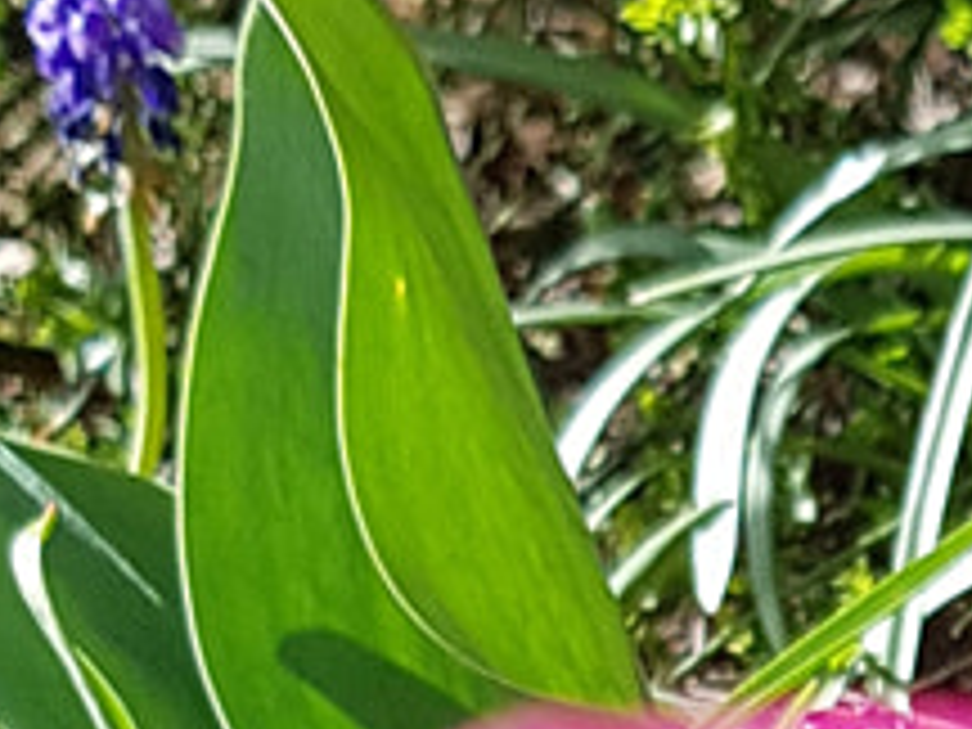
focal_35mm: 193
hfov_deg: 9.9
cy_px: 1746
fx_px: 5419
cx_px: 1490
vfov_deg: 7.2
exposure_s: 1/594
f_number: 1.7
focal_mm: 4.2
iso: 40
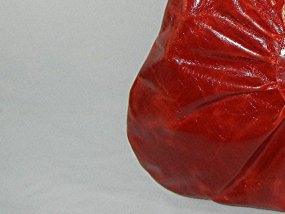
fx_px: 601
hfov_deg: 24.5
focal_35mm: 73
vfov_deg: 19.6
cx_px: 329
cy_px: 5
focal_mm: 5.4
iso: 200
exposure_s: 1/30
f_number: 7
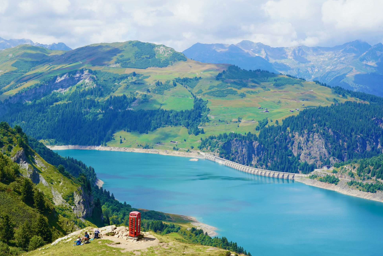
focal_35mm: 66
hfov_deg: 30.4
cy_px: 166
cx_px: 150
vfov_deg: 20.6
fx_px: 702
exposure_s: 1/125
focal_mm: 50
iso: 100
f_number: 9
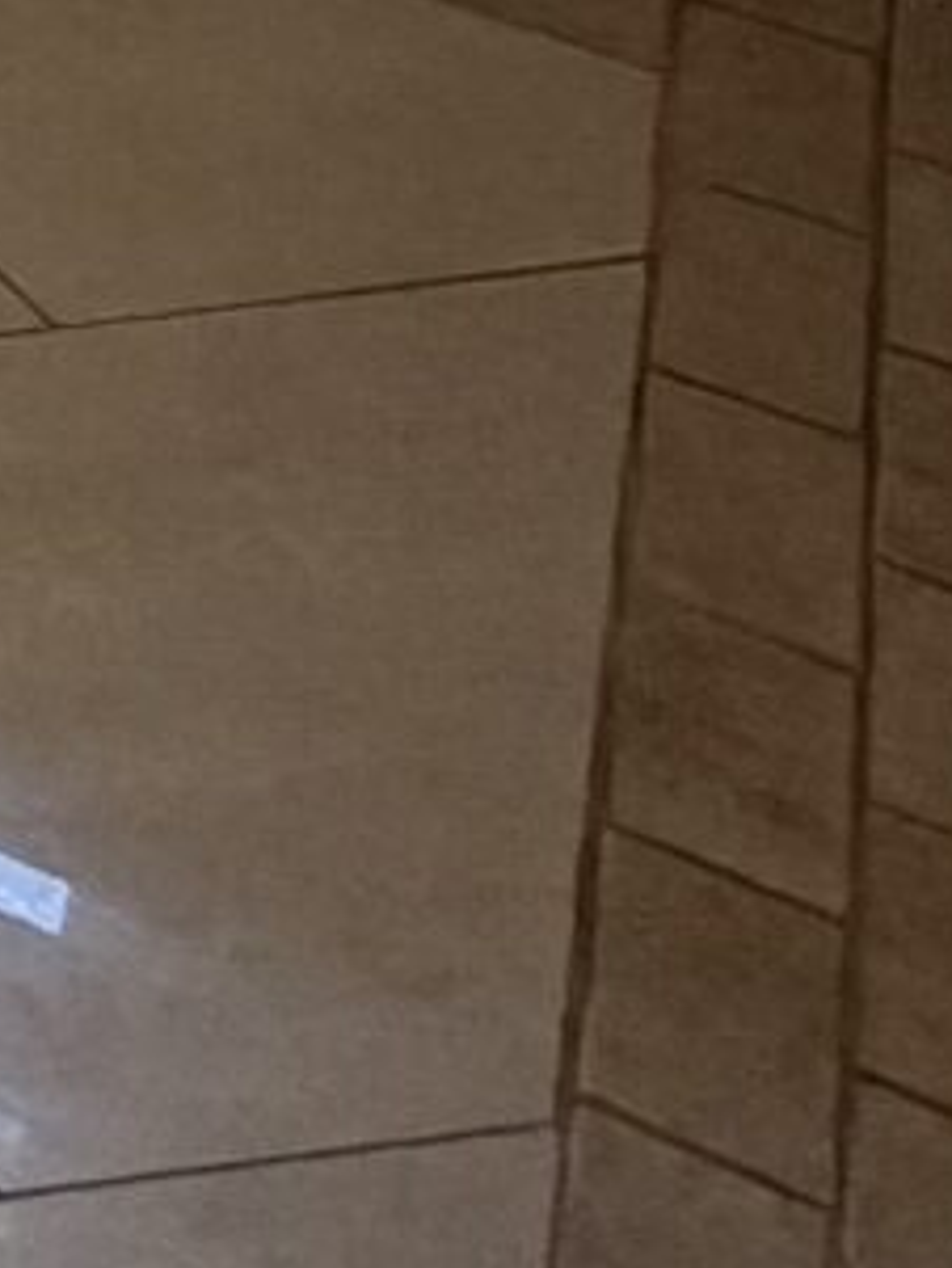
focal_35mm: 119
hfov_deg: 7.4
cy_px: -1828
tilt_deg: -14.8
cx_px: -3168
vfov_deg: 12.6
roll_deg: +4.7
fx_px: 4361
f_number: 2.2
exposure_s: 1/121
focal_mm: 2.22
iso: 320
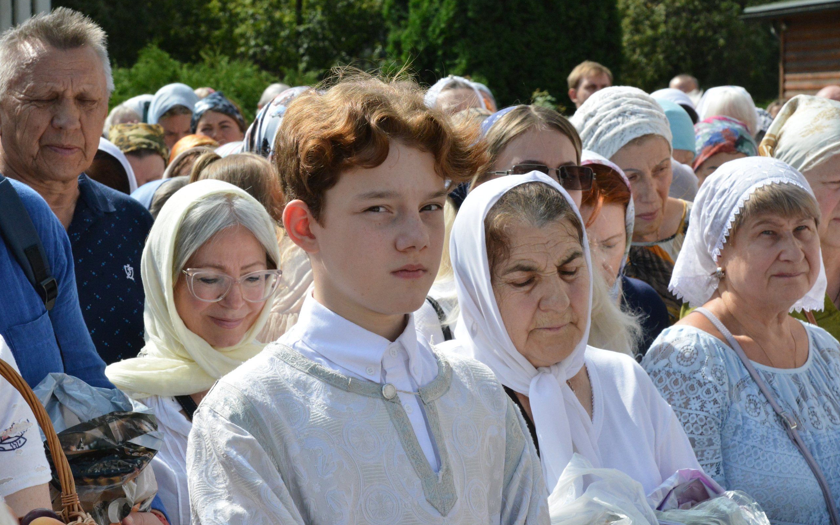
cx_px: 420
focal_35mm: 100
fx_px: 2289
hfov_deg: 20.8
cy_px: 261
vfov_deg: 13.1
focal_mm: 98
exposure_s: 1/1600
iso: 5000
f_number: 16
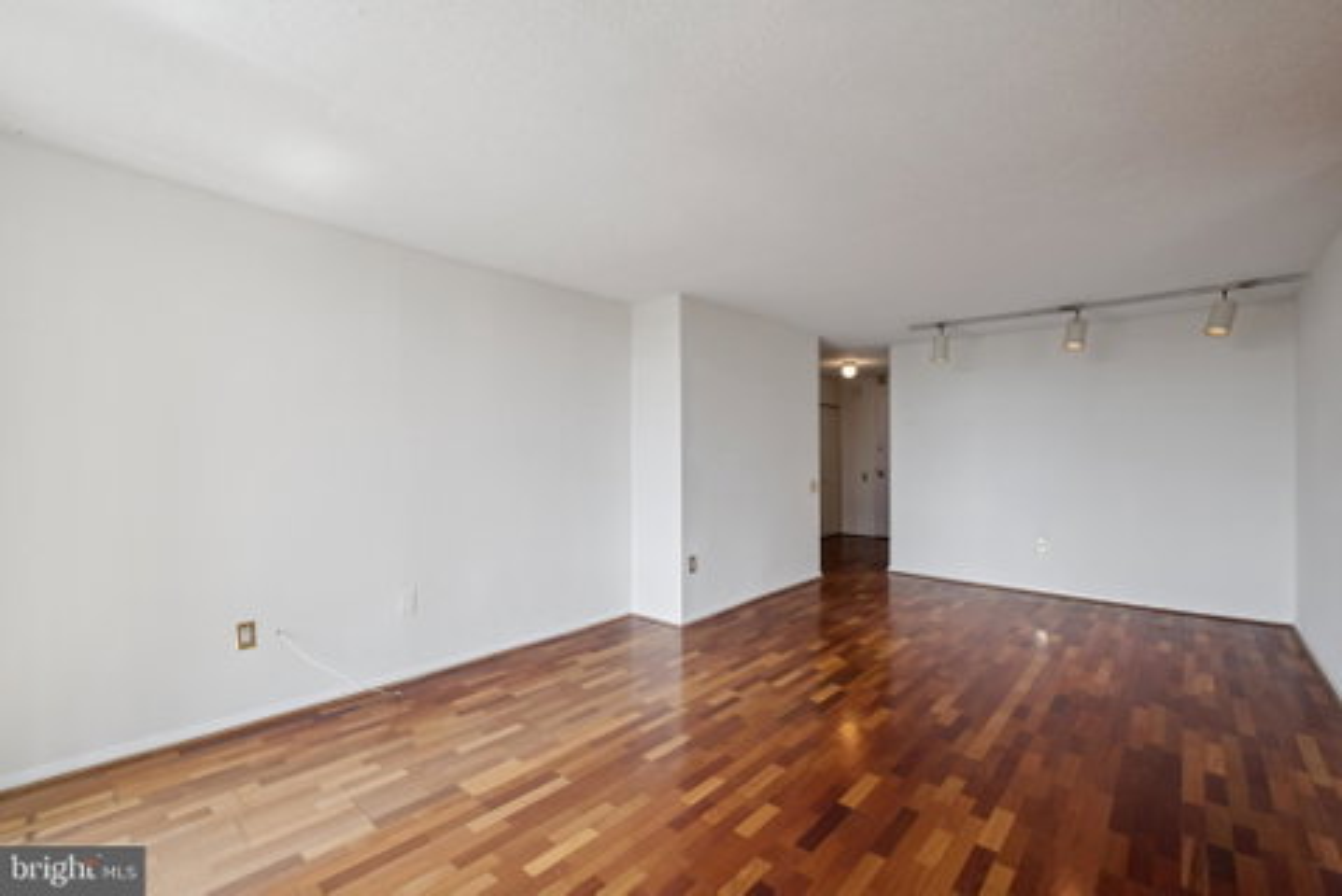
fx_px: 559
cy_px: 448
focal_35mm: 15
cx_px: 671
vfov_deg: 77.4
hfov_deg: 100.4
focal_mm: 10
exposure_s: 1/30
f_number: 8
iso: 250
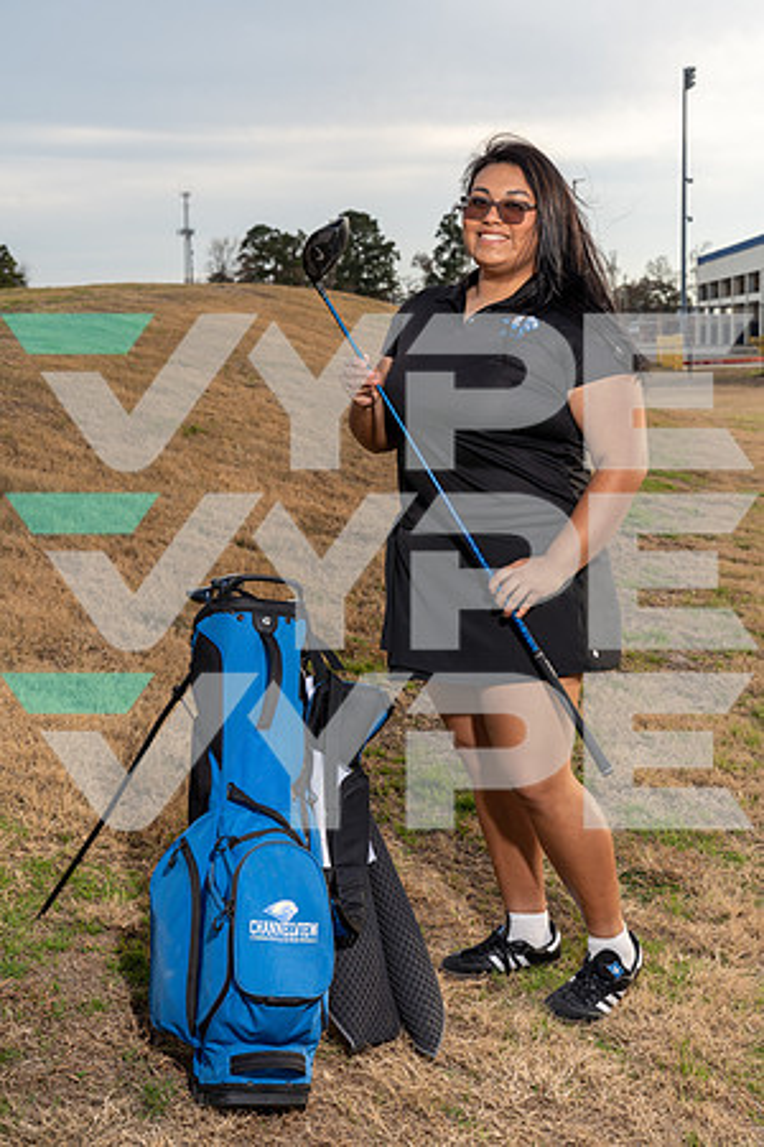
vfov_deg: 39.6
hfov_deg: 27.0
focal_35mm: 50
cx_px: 382
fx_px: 1592
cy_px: 574
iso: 160
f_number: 8
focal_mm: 50
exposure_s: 1/250
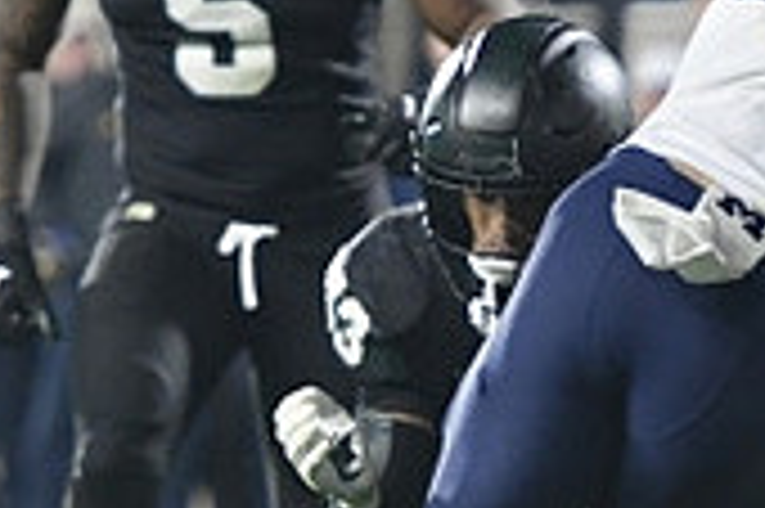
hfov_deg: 2.5
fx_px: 17408
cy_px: 274
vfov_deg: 1.7
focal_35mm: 820
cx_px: 774
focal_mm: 160
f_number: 2.8
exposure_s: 1/1250
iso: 2500
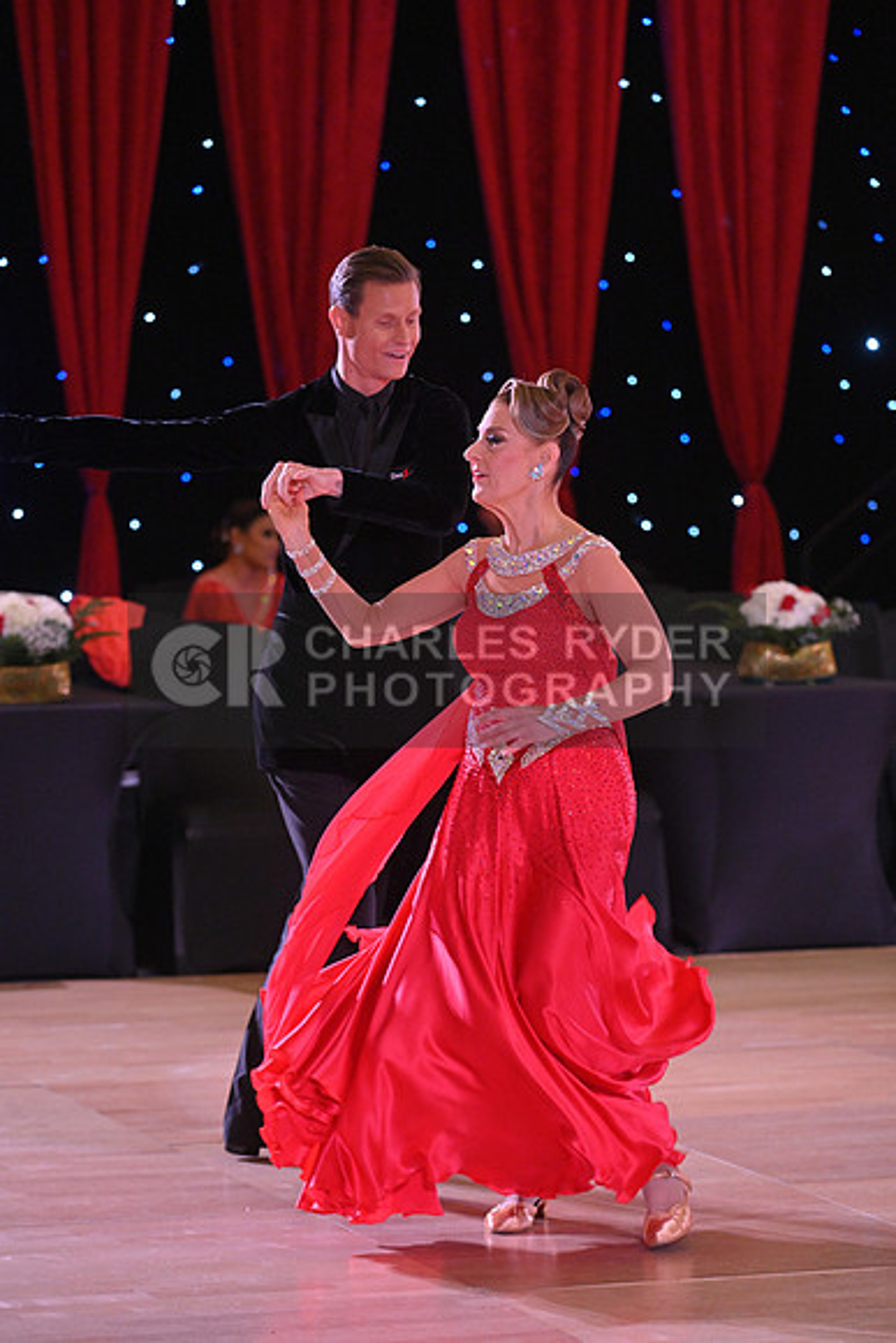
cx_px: 448
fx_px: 5037
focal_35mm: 135
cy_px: 672
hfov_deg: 10.2
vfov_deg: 15.2
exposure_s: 1/400
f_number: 4.5
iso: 3200
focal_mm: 135
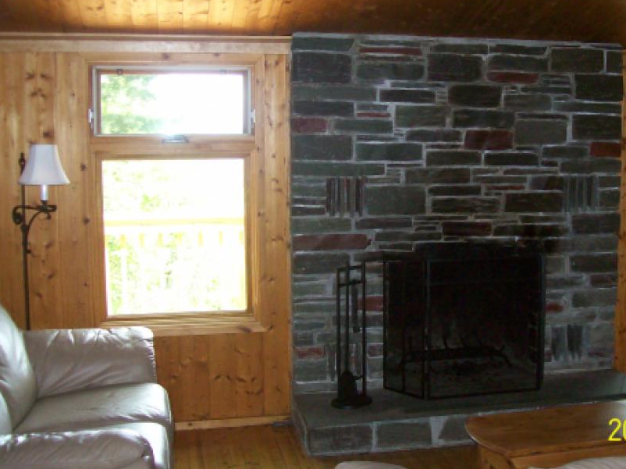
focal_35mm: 46
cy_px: 203
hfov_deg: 40.9
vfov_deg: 31.5
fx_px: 832
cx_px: 394
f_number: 2.7
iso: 200
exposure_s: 1/64
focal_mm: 6
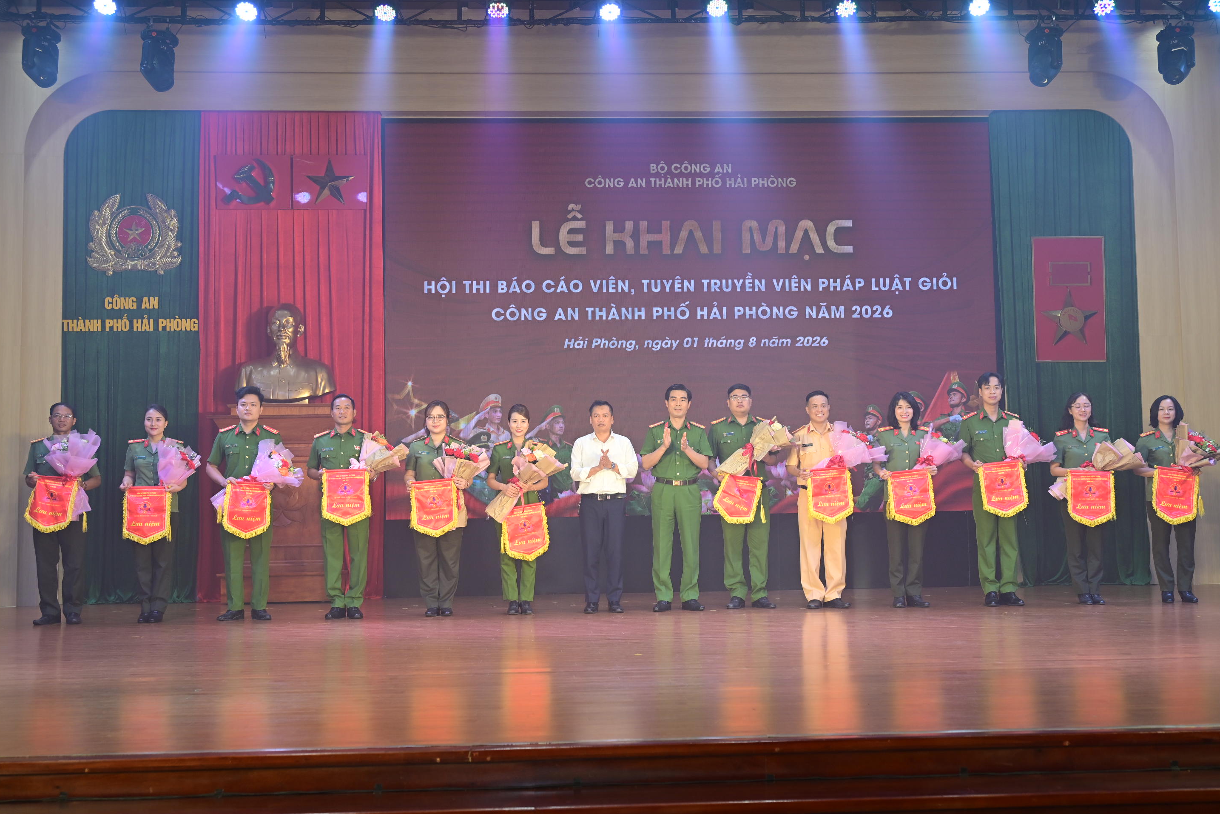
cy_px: 425
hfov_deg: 49.6
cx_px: 617
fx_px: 1322
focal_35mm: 39
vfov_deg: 34.2
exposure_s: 1/160
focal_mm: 37
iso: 400
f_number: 4
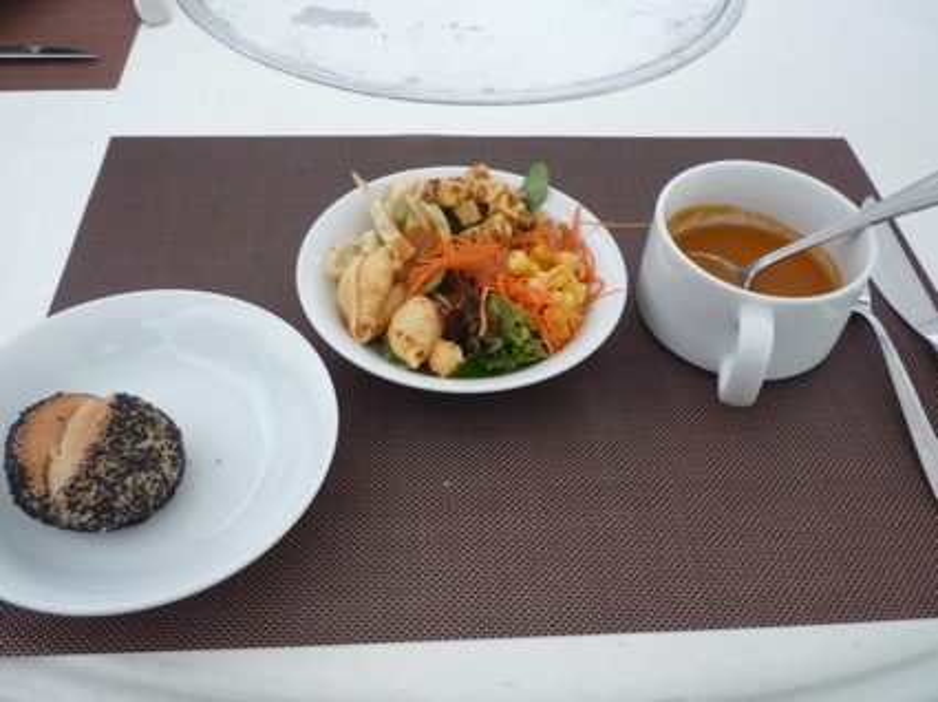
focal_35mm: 32
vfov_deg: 44.1
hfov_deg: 56.9
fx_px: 866
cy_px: 351
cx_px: 469
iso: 125
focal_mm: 4.4
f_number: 2.8
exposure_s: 1/30
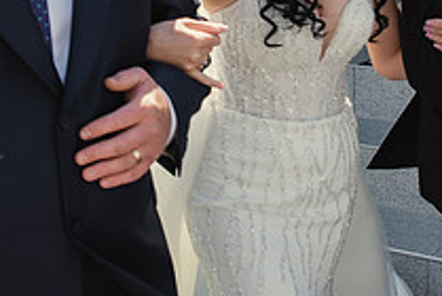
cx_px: 220
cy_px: -13
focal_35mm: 75
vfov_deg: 17.7
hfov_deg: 27.0
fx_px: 922
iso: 200
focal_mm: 24
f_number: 6.3
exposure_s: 1/160
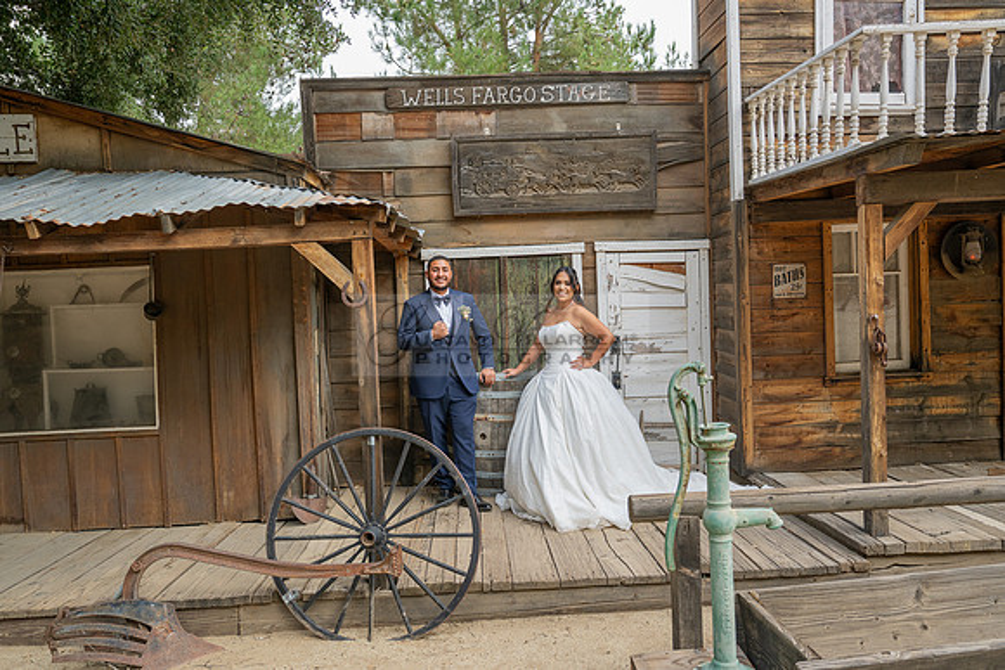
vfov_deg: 48.0
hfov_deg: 67.4
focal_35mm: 27
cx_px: 502
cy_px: 335
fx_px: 754
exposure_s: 1/250
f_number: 3.5
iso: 320
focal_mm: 27
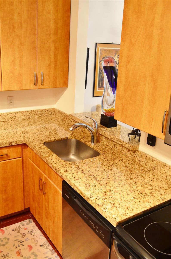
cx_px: 86
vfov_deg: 53.2
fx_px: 258
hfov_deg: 36.7
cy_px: 130
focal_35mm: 36
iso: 800
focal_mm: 24
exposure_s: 1/13
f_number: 6.3
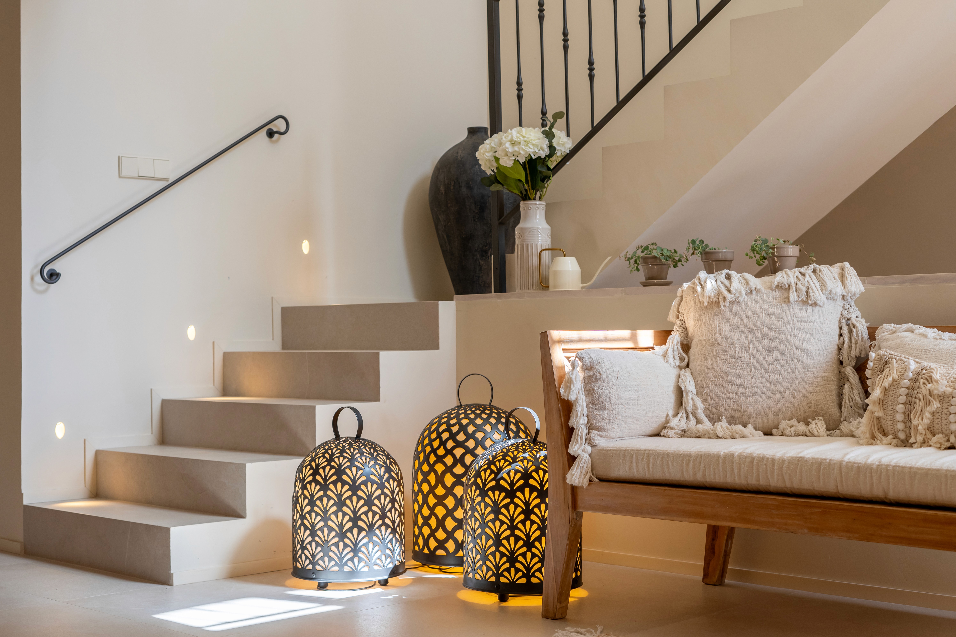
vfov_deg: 27.0
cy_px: 318
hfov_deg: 39.6
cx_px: 478
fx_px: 1328
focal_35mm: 50
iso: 640
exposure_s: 1/400
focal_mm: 50
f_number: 4.5
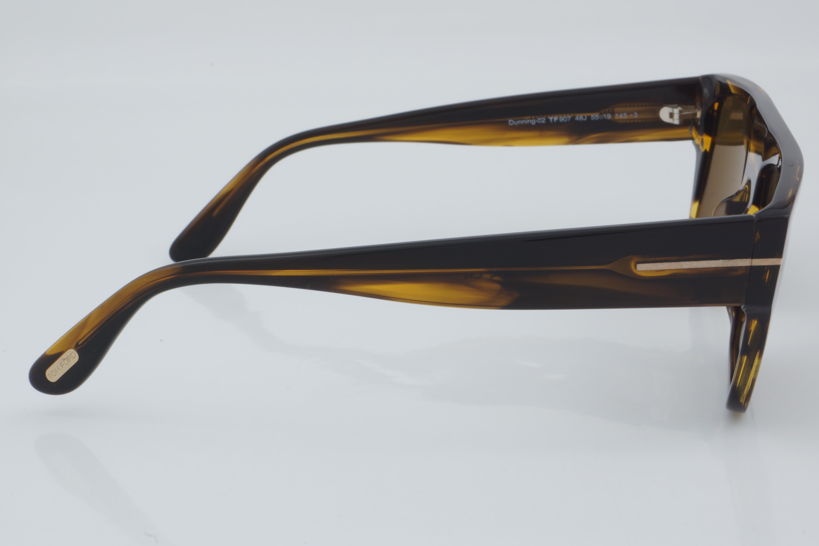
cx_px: 410
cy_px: 273
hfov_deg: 27.0
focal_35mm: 75
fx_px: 1706
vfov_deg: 18.2
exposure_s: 1/4
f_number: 32
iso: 100
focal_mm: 50
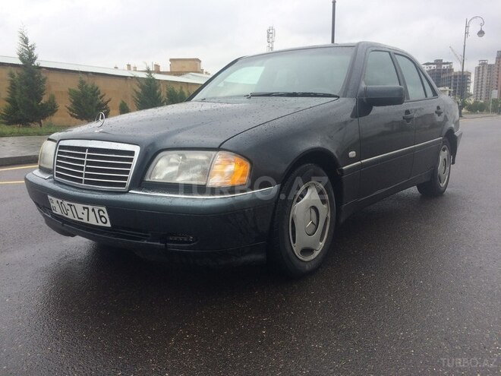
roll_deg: -0.8
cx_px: 250
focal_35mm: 29
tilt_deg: -9.4
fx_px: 420
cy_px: 188
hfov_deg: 61.7
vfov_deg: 48.2
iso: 32
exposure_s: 1/912
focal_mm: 4.15
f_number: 2.2
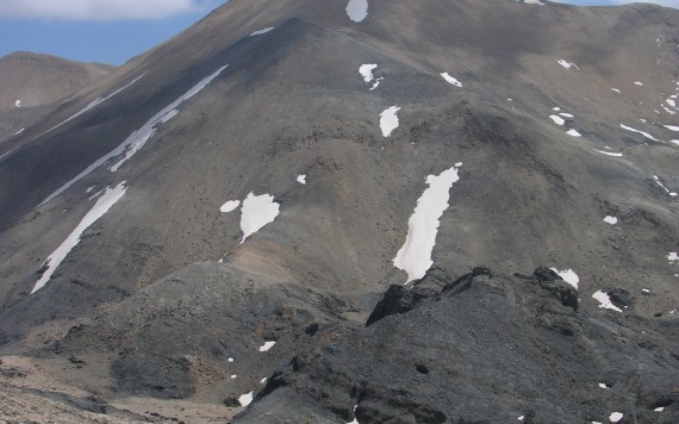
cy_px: 239
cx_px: 338
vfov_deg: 25.8
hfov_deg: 40.3
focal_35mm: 50
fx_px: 925
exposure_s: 1/318
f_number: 7.1
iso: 50
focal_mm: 8.9
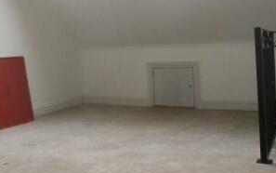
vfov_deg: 24.7
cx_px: 100
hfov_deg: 38.5
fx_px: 391
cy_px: 46
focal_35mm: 52
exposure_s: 1/60
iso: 200
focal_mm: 4.5
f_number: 3
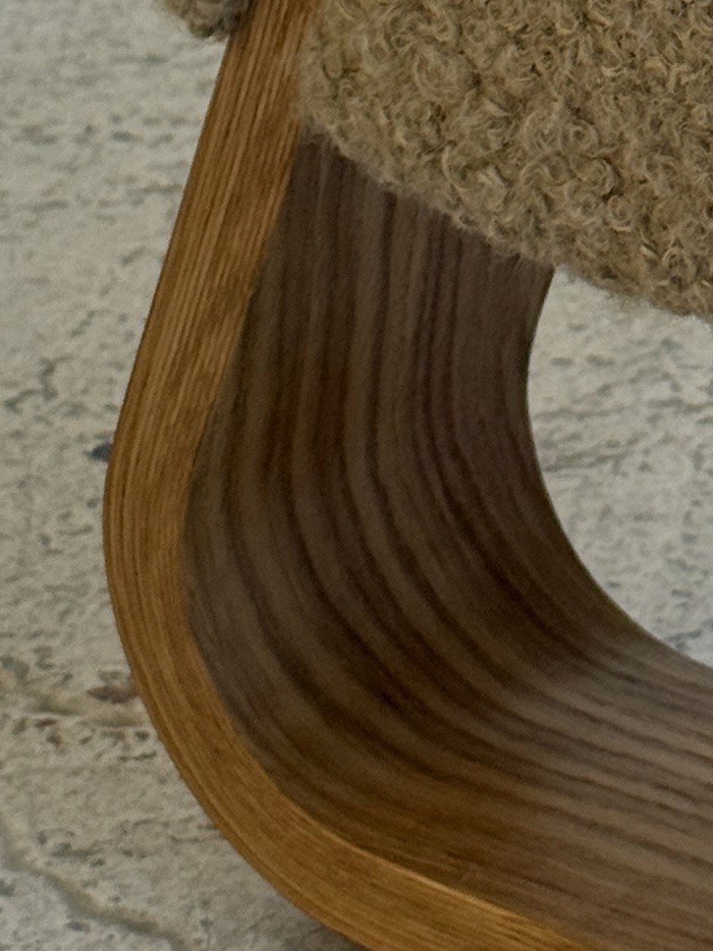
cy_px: -190
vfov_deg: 9.8
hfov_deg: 7.4
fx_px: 5493
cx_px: 894
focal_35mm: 200
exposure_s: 1/249
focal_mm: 6.76
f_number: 1.78
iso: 64
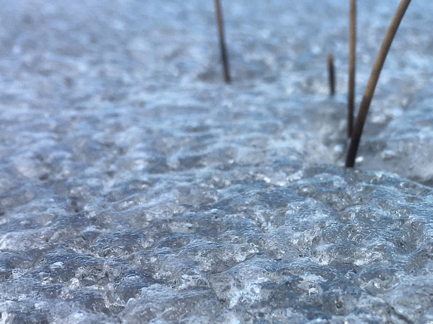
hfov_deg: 31.5
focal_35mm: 58
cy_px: 205
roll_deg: -3.0
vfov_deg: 25.2
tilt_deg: -23.5
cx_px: 400
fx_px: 726
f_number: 2.2
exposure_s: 1/206
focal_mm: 4.15
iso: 25
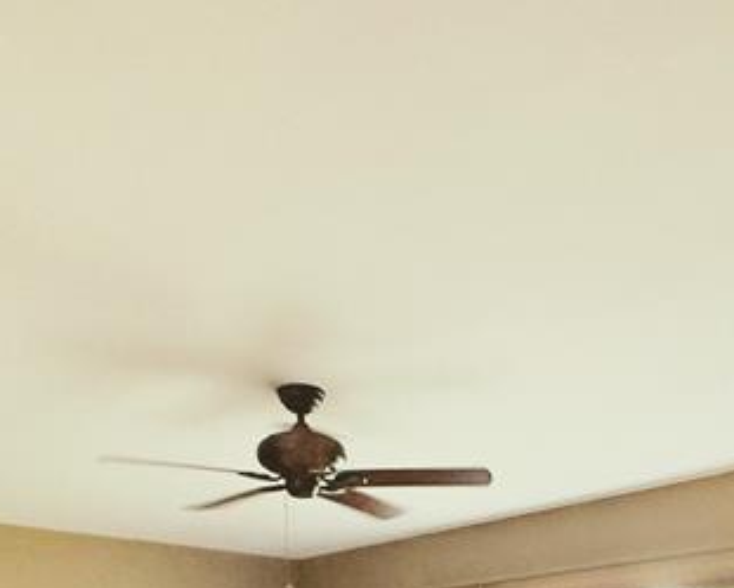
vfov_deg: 28.0
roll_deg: +0.2
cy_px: 753
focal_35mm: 45
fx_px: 978
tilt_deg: -2.7
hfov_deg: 40.6
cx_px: 489
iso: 320
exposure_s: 1/120
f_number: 2.2
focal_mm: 2.22
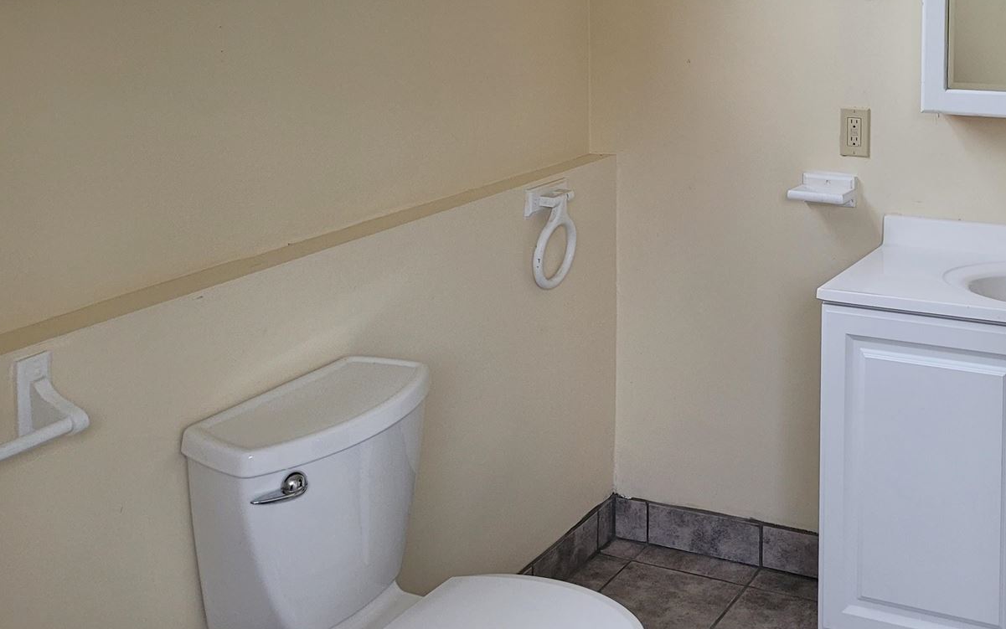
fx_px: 1289
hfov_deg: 41.7
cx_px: 724
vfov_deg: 26.4
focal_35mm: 47
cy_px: 46
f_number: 1.8
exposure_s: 1/119
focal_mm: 5.4
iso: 200
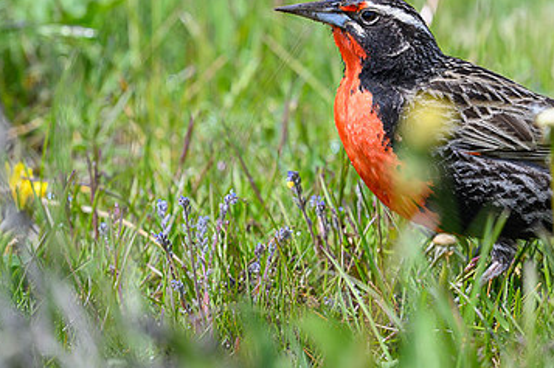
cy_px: 83
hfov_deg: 2.0
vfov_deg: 1.3
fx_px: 16152
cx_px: 353
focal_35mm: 1051
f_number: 4
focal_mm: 400
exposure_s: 1/1600
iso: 220
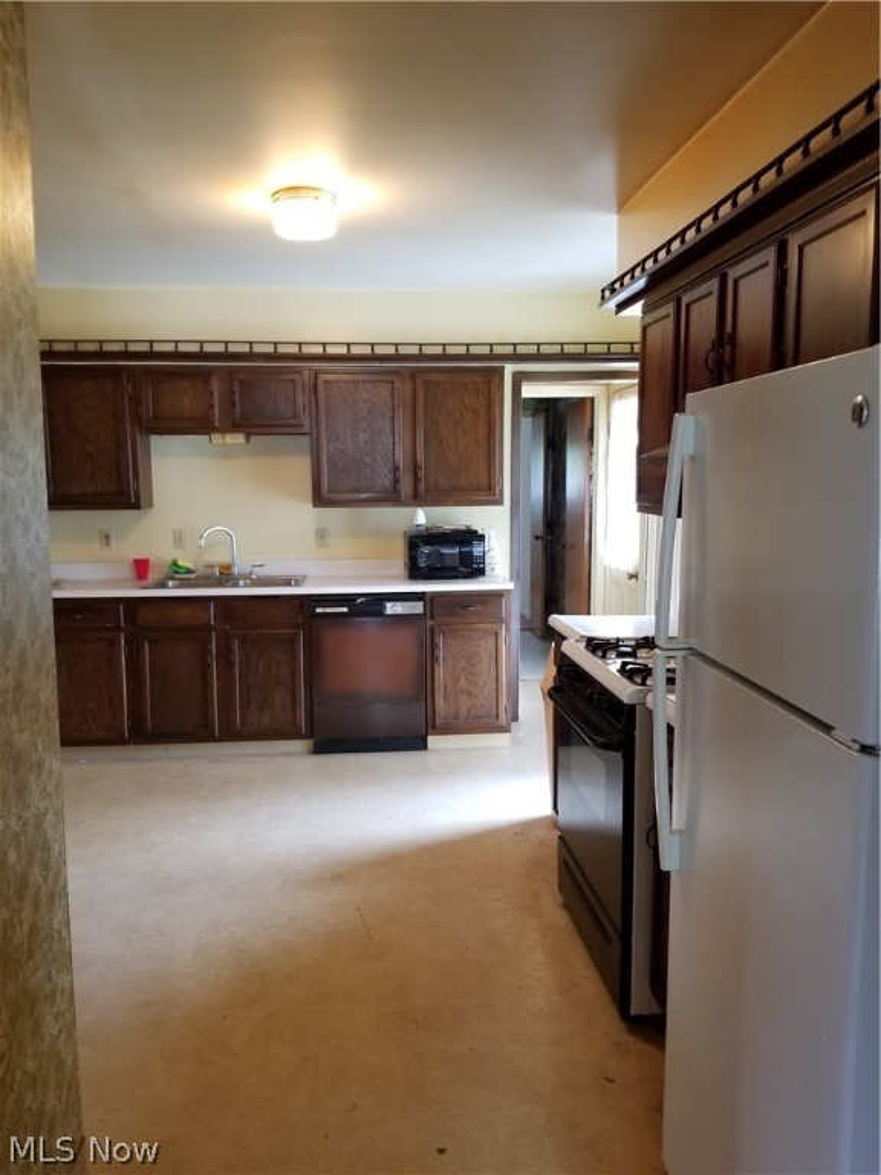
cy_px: 588
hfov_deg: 53.1
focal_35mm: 26
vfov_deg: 67.3
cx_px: 440
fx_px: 882
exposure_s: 1/30
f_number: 1.7
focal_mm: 4.3
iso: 160
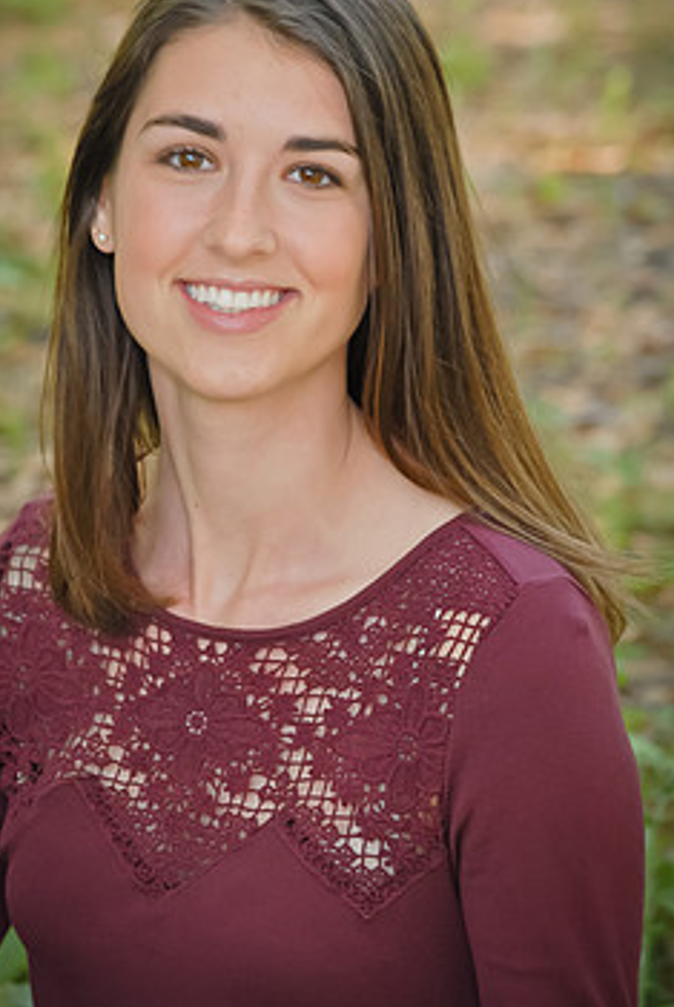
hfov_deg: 6.2
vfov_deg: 9.2
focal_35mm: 223
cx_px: 311
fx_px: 6244
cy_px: 442
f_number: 6.3
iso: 250
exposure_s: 1/160
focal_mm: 116
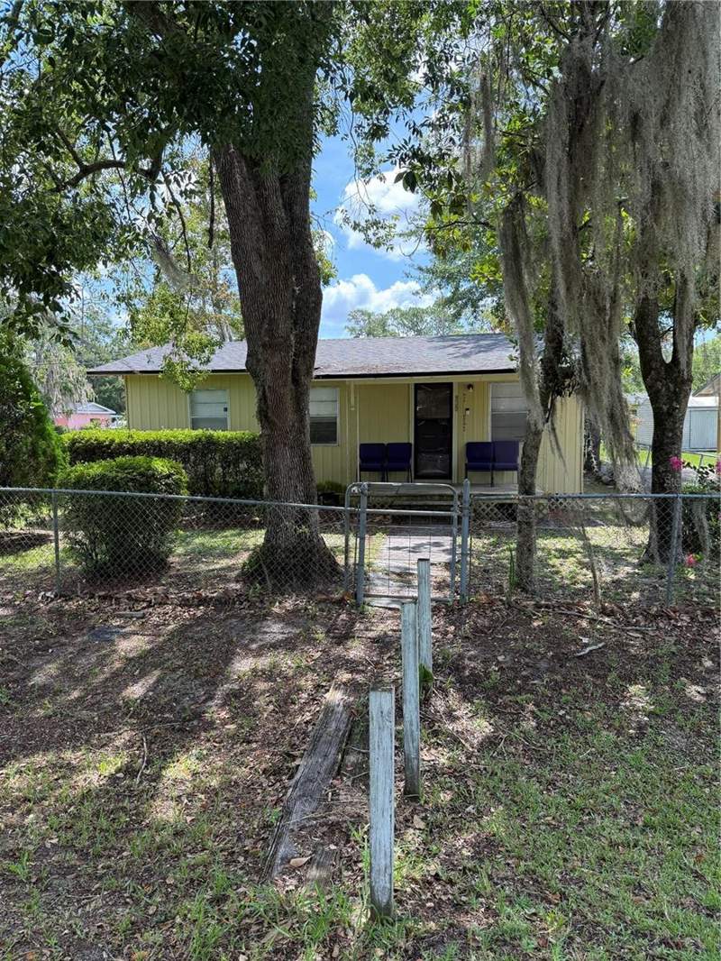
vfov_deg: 71.6
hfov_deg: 56.8
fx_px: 666
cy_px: 480
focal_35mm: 24
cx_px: 360
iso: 100
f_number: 1.78
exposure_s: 1/796
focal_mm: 6.76
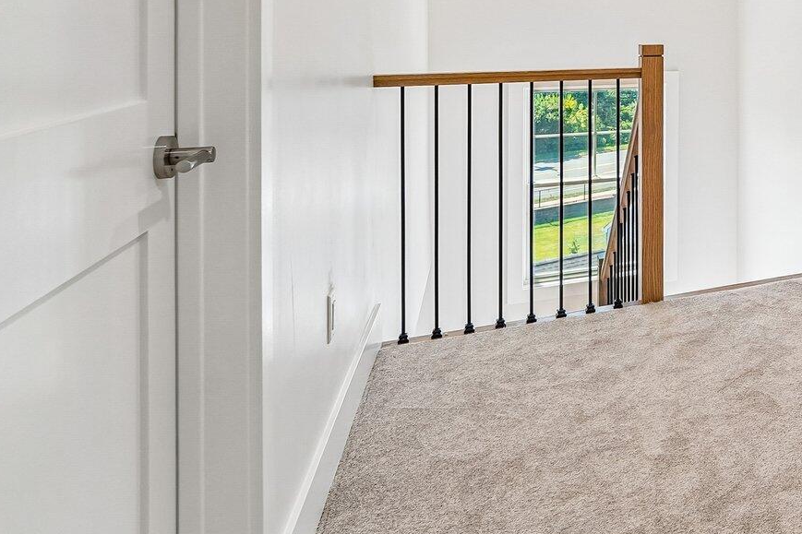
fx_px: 735
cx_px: 935
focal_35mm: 33
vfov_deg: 36.5
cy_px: 20
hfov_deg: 41.6
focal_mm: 14
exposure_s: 1/50
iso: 400
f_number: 8
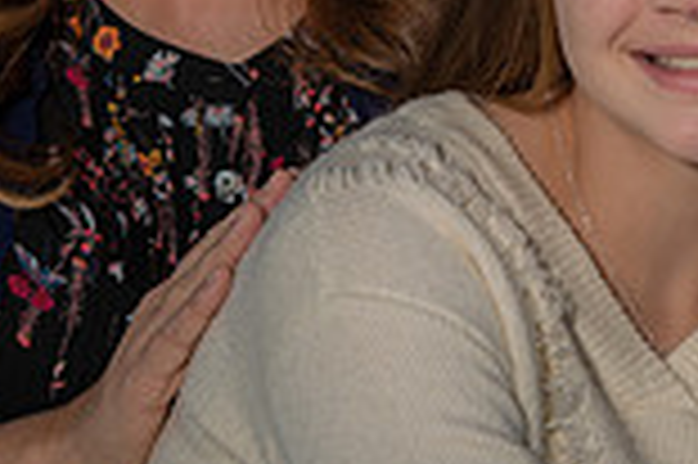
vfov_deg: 2.8
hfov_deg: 4.2
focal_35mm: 487
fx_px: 9432
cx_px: 617
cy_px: -41
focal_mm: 130
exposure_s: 1/250
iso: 50
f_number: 3.5
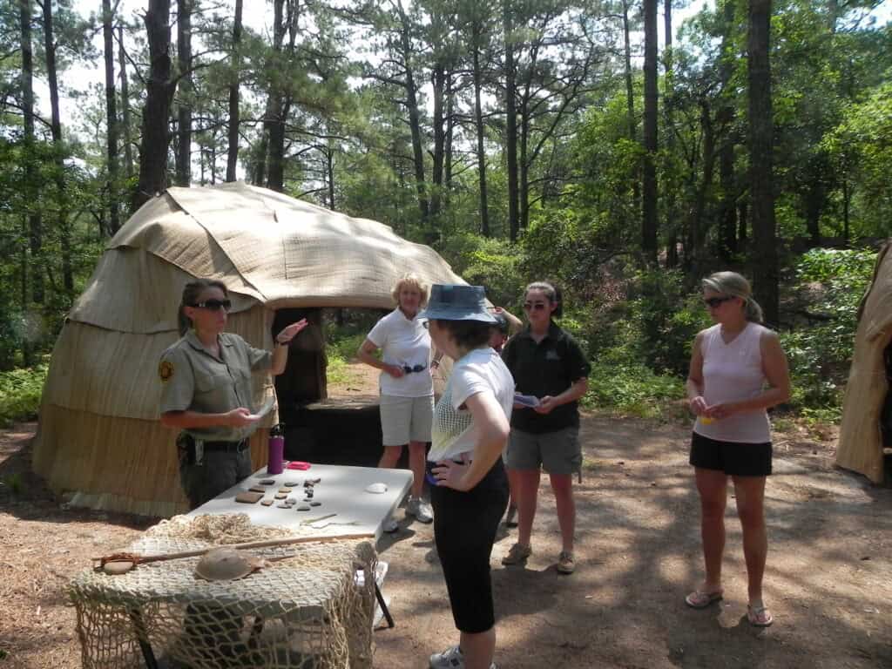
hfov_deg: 67.3
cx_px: 446
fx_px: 670
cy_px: 334
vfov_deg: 53.1
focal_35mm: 26
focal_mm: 4.6
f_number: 6.3
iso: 160
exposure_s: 1/247
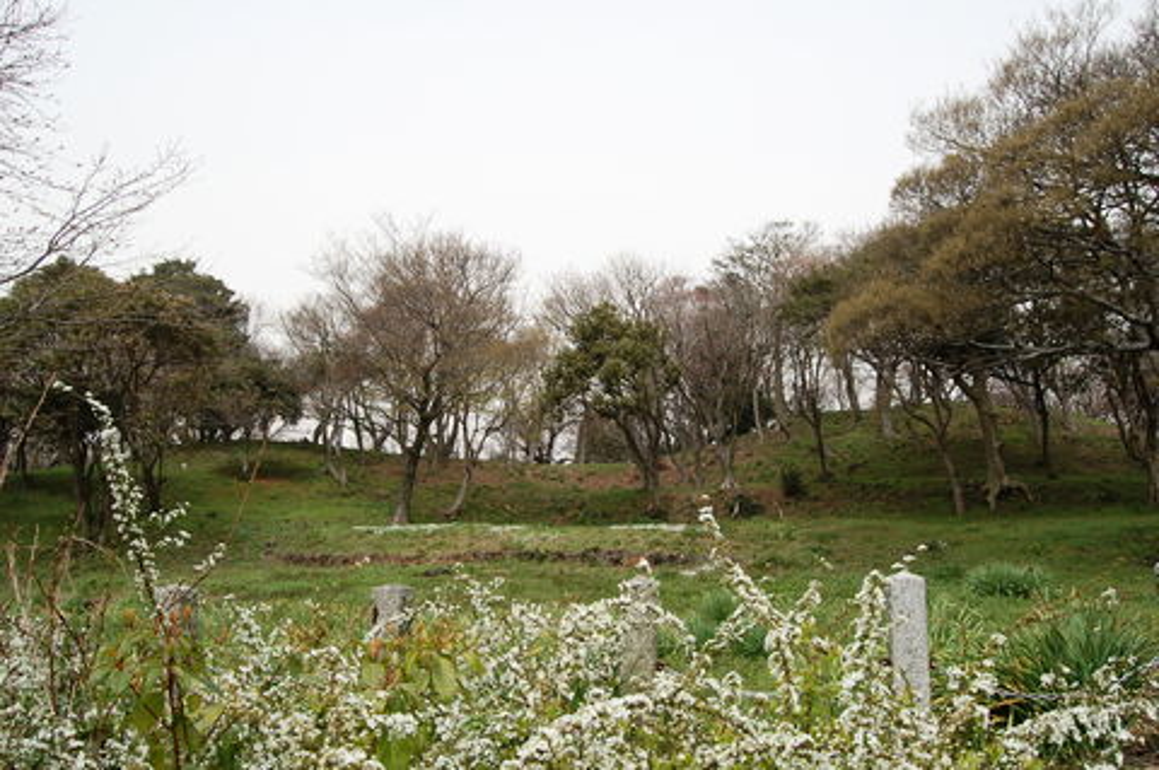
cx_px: 580
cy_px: 385
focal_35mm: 27
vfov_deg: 47.8
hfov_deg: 67.4
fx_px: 868
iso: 200
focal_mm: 18
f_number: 8
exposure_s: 1/250
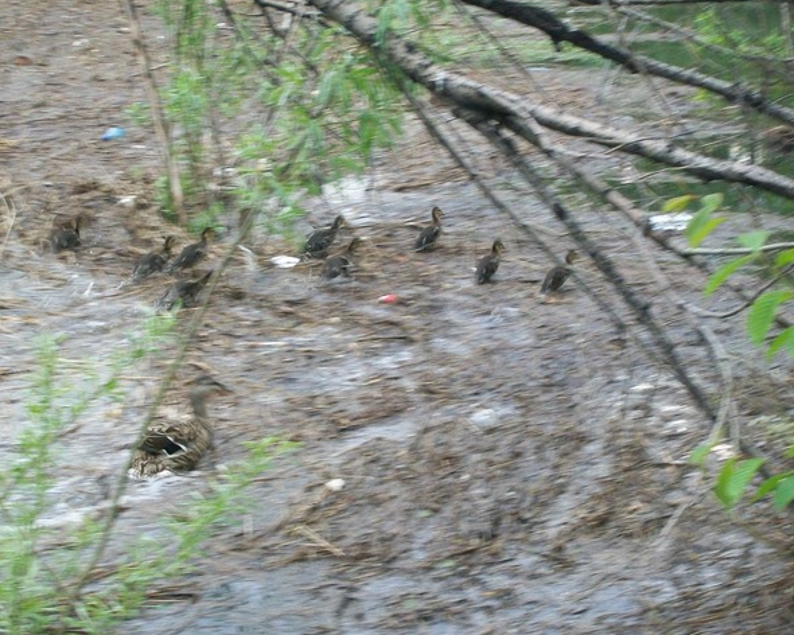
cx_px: 417
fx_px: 2232
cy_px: 342
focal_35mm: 95
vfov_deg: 16.2
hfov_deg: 20.2
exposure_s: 1/30
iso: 160
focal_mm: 14.7
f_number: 4.3
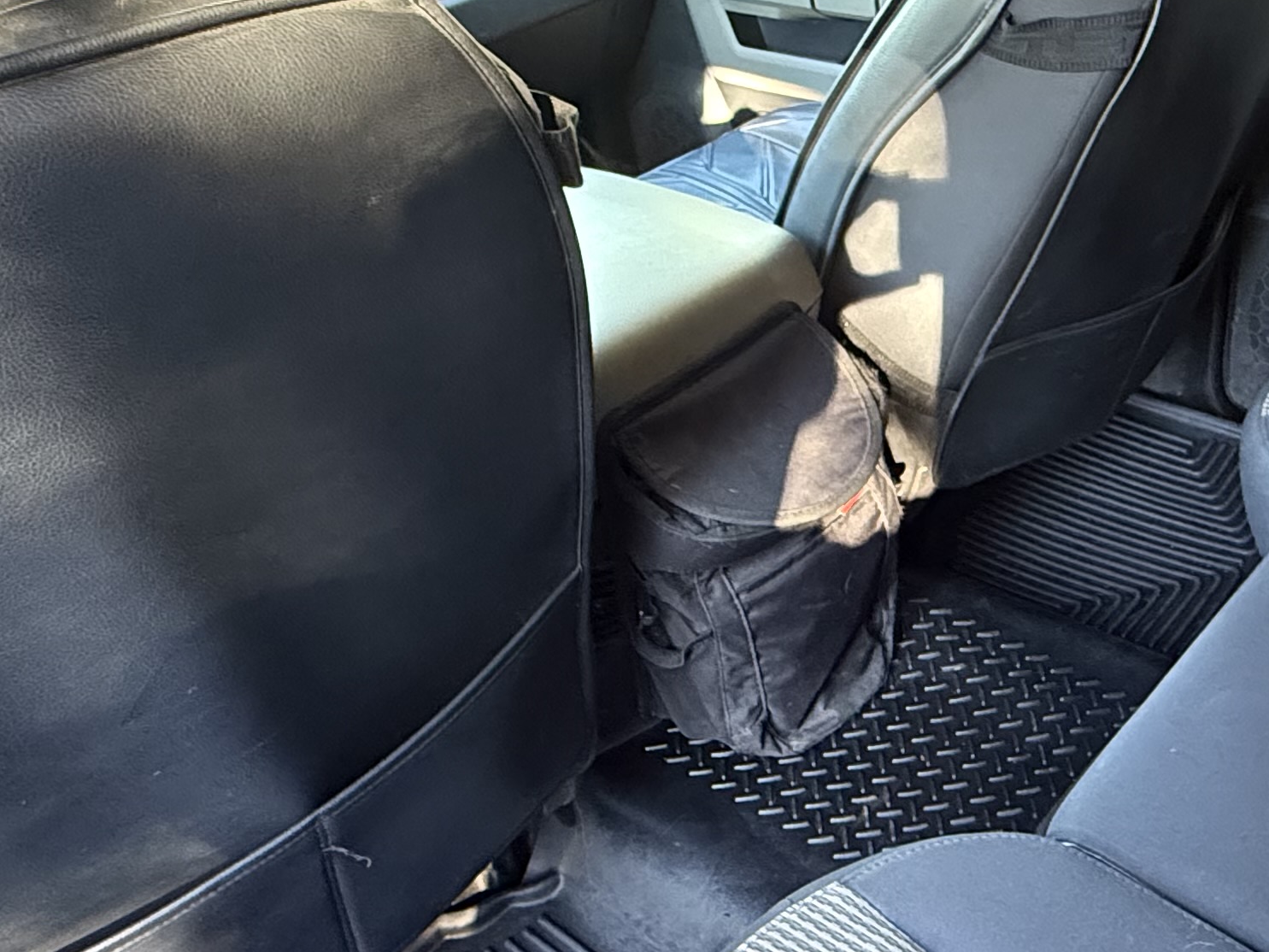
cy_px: 590
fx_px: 1393
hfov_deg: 47.3
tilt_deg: -45.4
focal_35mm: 38
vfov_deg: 37.5
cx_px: 943
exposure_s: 1/60
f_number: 2.2
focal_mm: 2.22
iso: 800
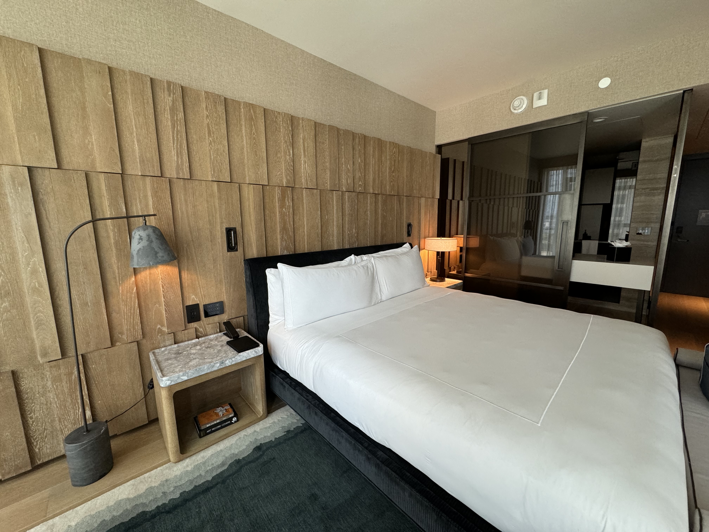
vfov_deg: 85.7
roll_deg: +0.7
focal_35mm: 14
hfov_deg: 102.1
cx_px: 354
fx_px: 287
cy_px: 266
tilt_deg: -9.7
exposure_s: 1/120
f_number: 2.2
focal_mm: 2.22
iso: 250
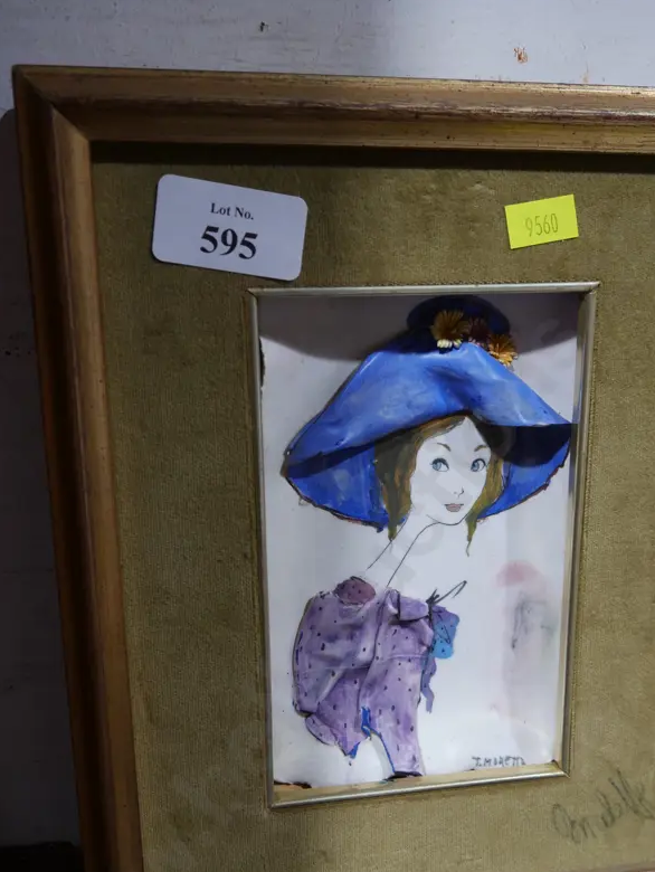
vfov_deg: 44.2
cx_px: 388
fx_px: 1058
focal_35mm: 42
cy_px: 567
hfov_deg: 34.3
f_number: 3.6
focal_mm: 16
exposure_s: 1/60
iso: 400
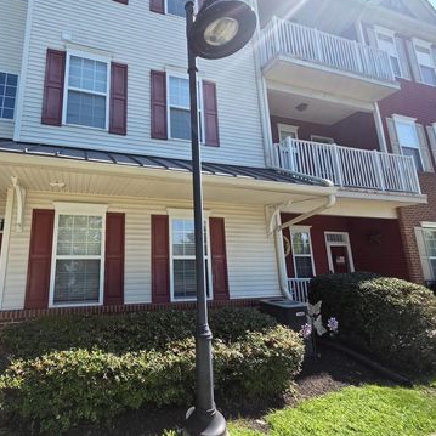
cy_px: 209
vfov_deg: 87.4
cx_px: 140
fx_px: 228
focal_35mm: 16
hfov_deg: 83.9
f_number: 2.2
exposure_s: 1/661
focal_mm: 2.2
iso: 50
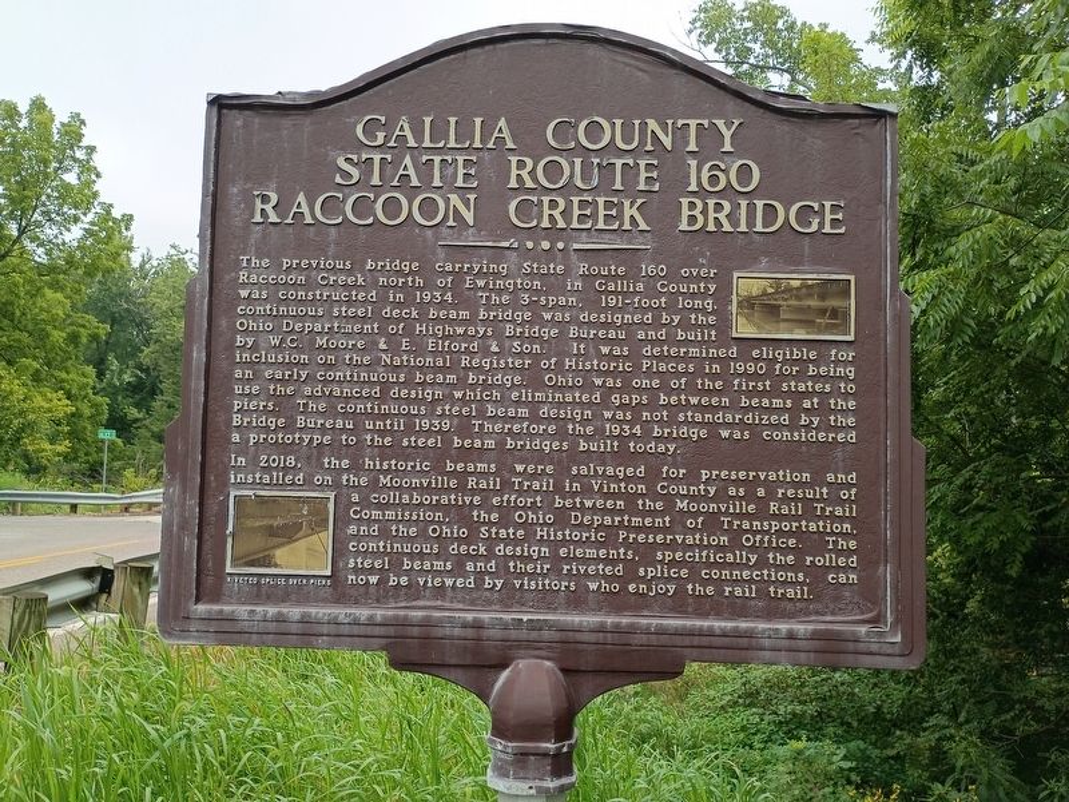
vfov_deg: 48.2
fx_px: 896
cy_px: 401
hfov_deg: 61.7
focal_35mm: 29
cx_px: 534
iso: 100
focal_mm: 4.27
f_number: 1.8
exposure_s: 1/310
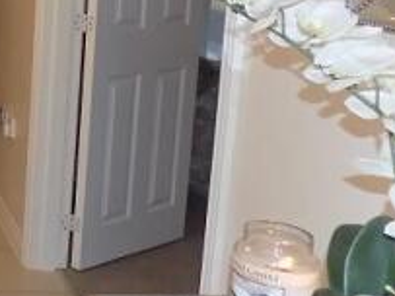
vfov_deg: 21.9
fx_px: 753
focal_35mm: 66
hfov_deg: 24.3
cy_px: 46
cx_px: -162
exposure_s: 1/30
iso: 200
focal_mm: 4
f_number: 3.1
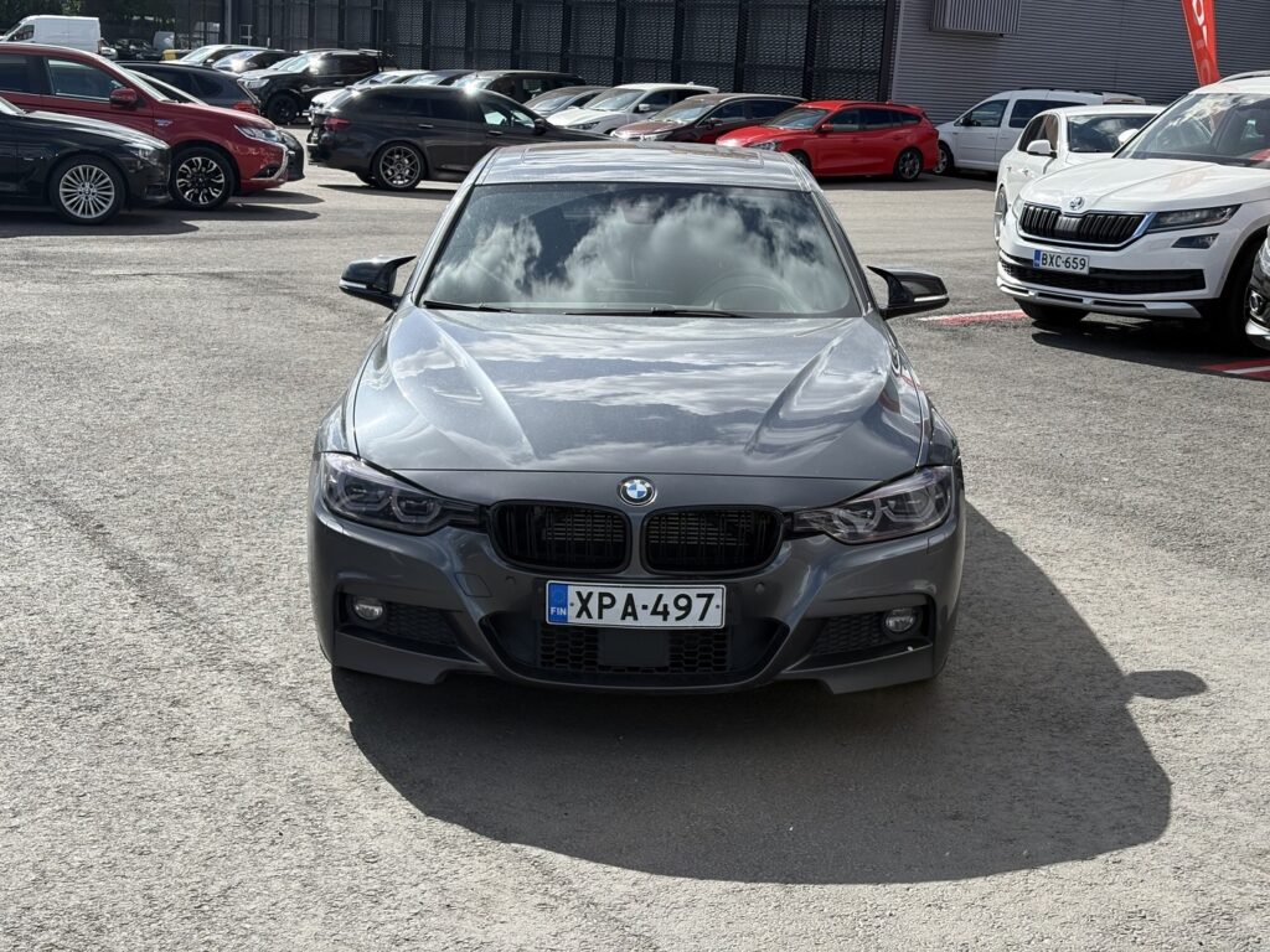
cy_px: 476
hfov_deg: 36.8
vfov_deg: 28.0
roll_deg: -3.7
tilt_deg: -10.1
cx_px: 635
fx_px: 1908
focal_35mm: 52
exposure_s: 1/2639
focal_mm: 5.96
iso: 32
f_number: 1.6
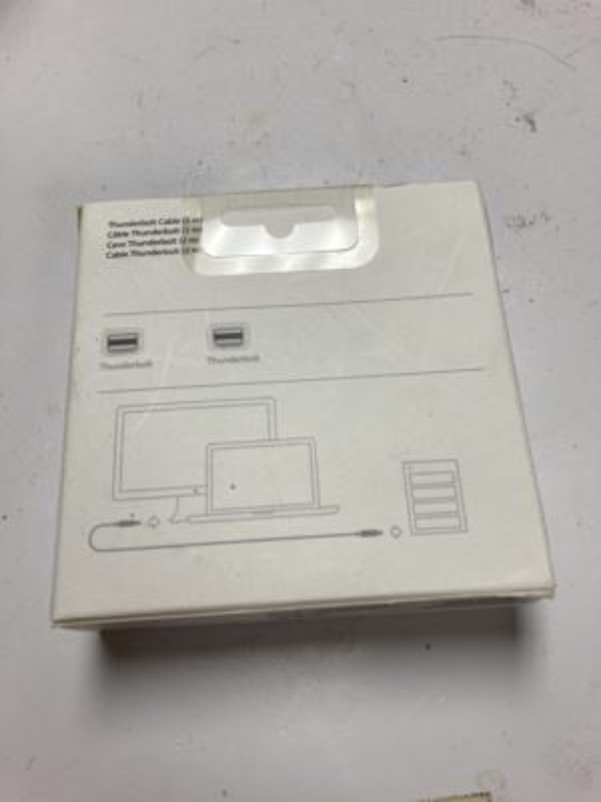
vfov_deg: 63.4
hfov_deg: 49.7
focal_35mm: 28
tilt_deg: -67.9
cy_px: 401
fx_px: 648
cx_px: 300
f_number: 1.8
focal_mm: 3.99
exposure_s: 1/120
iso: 40
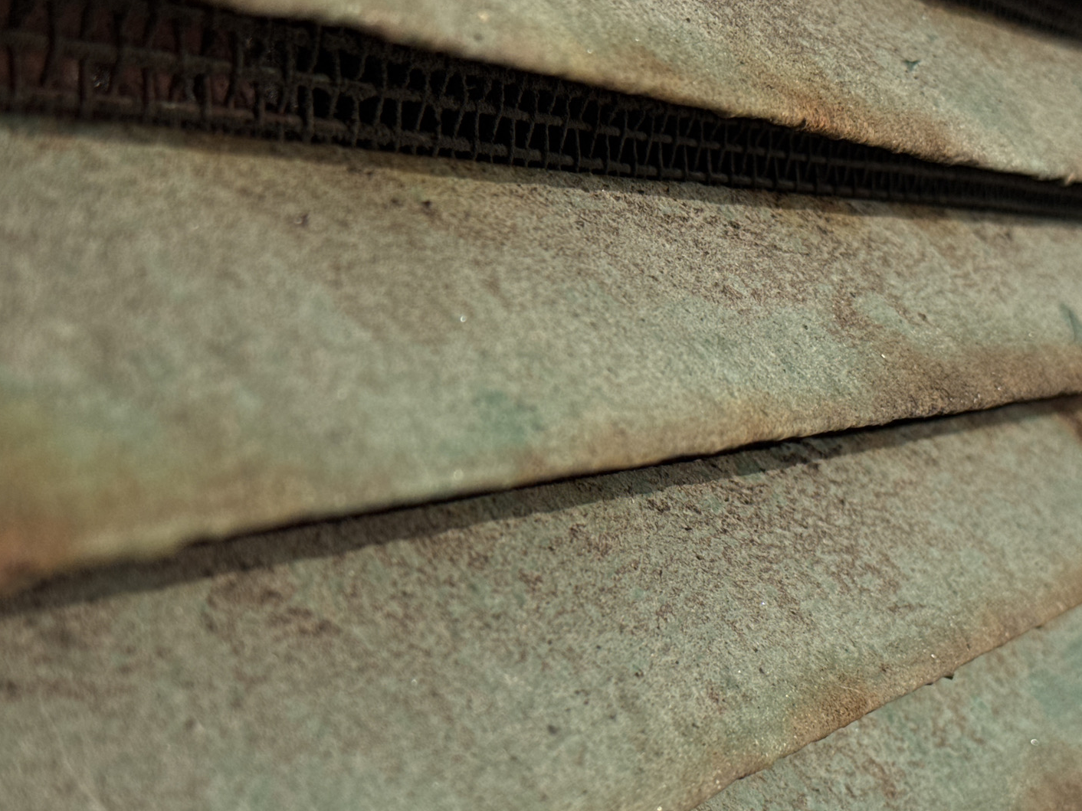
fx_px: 2125
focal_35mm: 68
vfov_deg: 21.6
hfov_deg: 28.6
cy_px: 468
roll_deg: +0.9
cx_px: 577
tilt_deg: -5.1
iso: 64
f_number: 1.78
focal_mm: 6.76
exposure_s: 1/4975
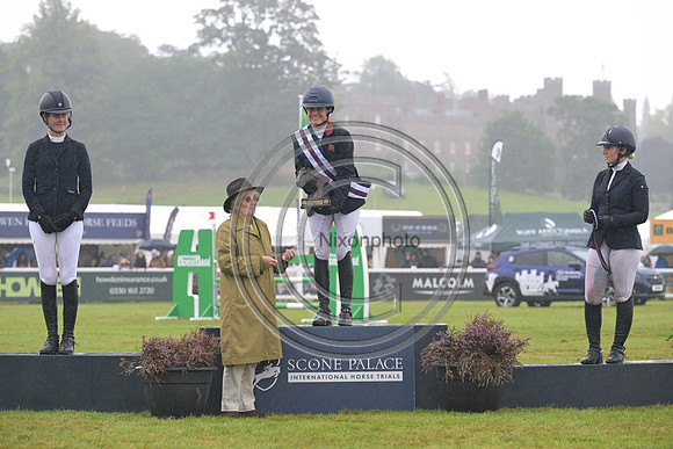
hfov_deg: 15.2
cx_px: 336
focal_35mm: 135
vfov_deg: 10.2
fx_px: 2524
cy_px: 224
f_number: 5
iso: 1600
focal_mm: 135
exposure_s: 1/1000
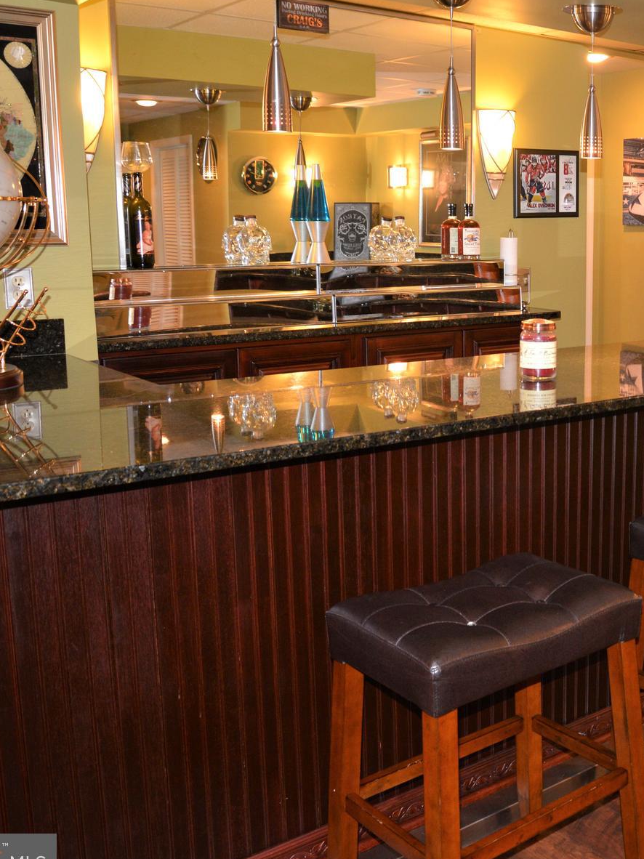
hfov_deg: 33.1
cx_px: 640
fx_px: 993
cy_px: 390
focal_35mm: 40
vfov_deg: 46.7
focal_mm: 24
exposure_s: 1/60
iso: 1250
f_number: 5.6
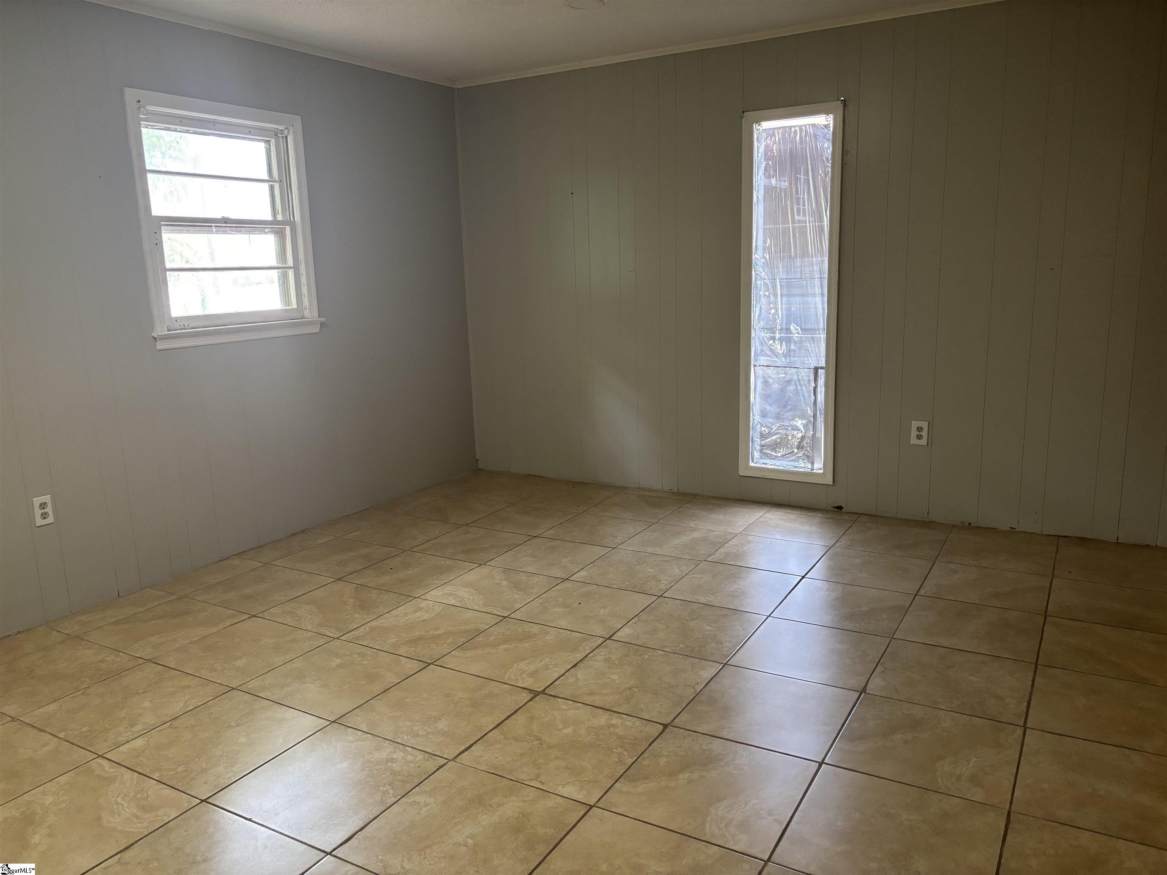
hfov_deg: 67.3
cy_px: 438
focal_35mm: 26
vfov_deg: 53.1
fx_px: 877
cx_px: 584
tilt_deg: -10.7
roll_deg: +0.9
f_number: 1.6
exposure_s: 1/60
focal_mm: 5.96
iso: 320
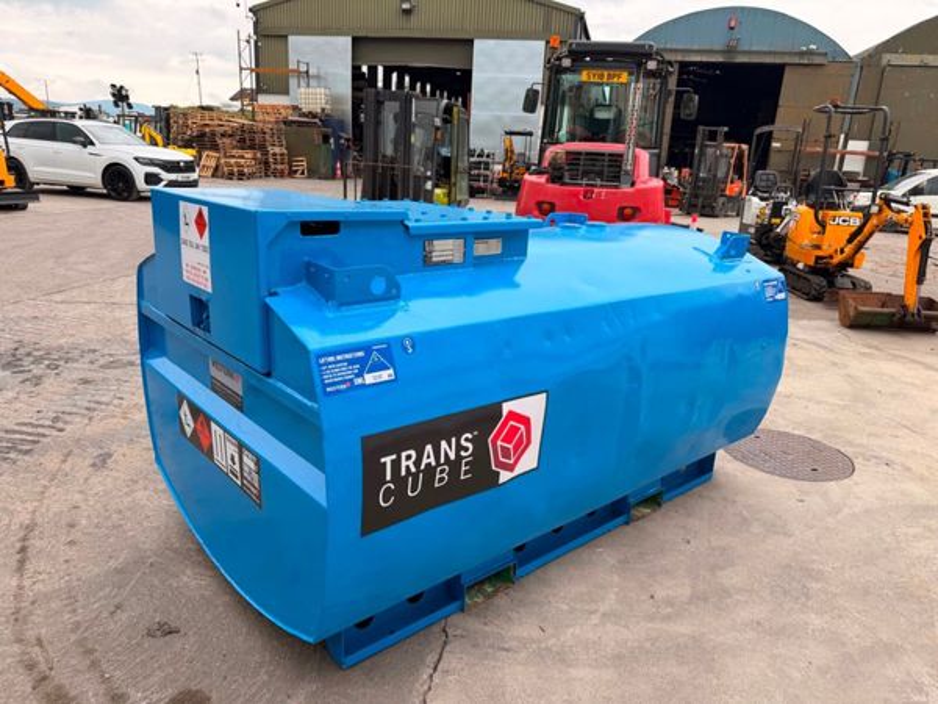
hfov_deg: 71.6
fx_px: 650
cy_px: 352
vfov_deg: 56.8
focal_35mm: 24
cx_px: 469
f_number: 1.78
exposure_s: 1/1949
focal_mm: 6.76
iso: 80
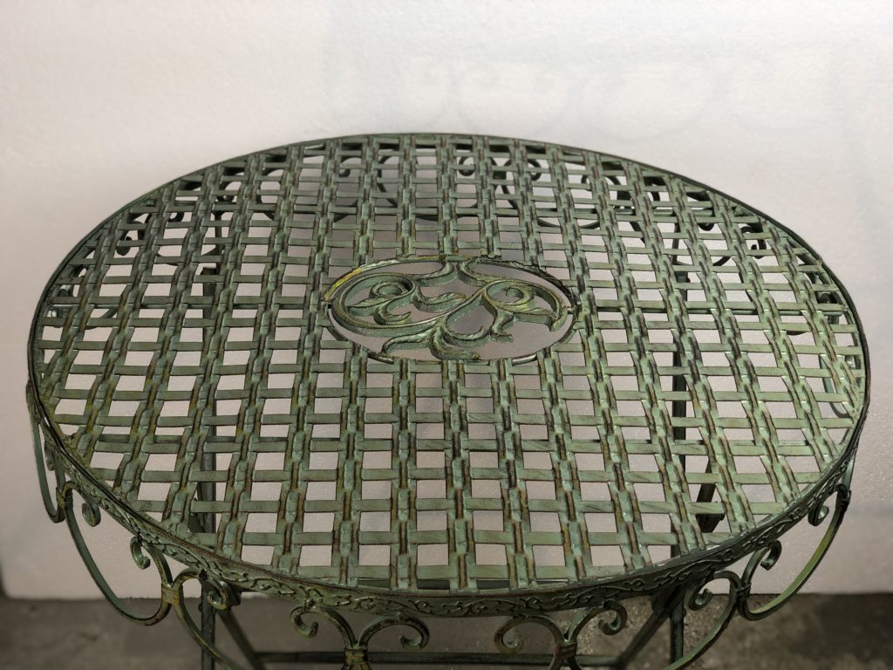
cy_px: 335
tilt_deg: -33.5
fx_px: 1341
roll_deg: -0.2
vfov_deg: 28.0
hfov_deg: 36.8
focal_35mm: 52
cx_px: 446
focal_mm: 6
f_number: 2.4
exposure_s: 1/50
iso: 50
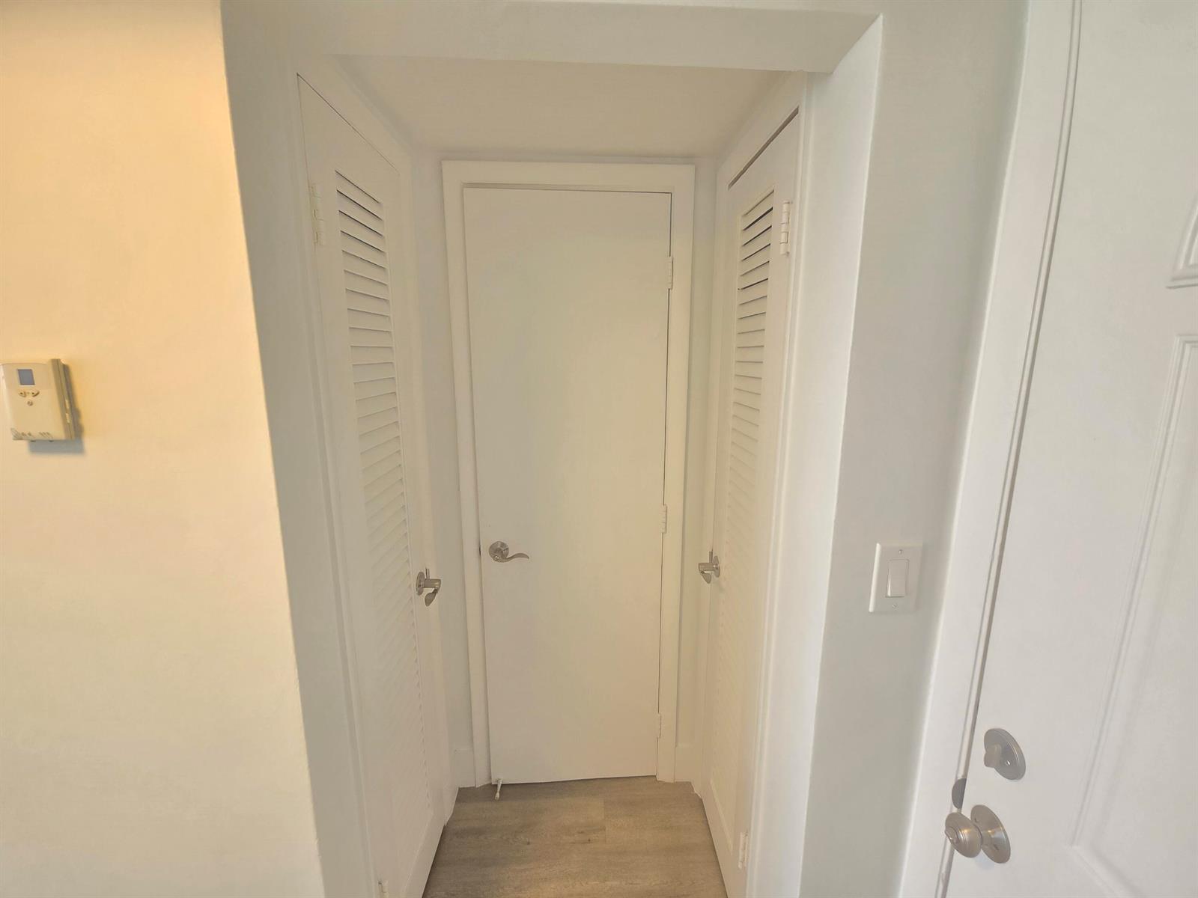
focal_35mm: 13
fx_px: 450
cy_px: 449
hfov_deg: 106.2
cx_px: 599
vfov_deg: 89.9
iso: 100
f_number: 2.2
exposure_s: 1/100
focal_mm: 2.2
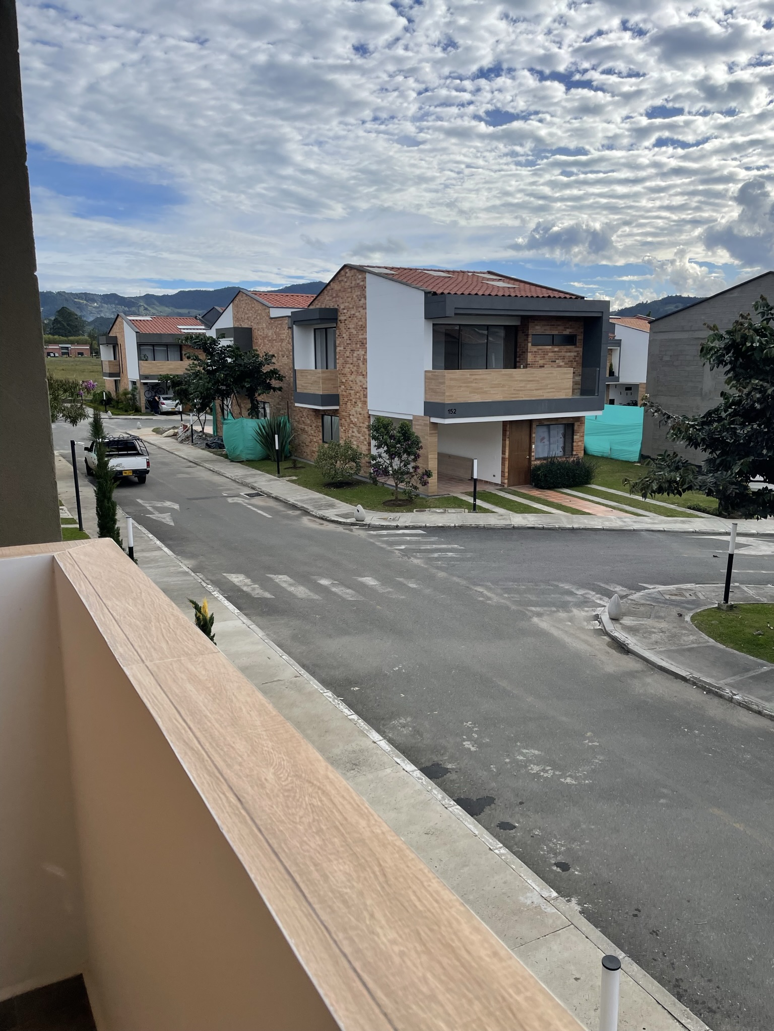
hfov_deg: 53.1
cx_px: 387
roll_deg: +0.1
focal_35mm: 26
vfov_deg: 67.3
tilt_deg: -10.5
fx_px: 775
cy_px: 516
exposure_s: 1/3610
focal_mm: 4.2
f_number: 1.6
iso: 32
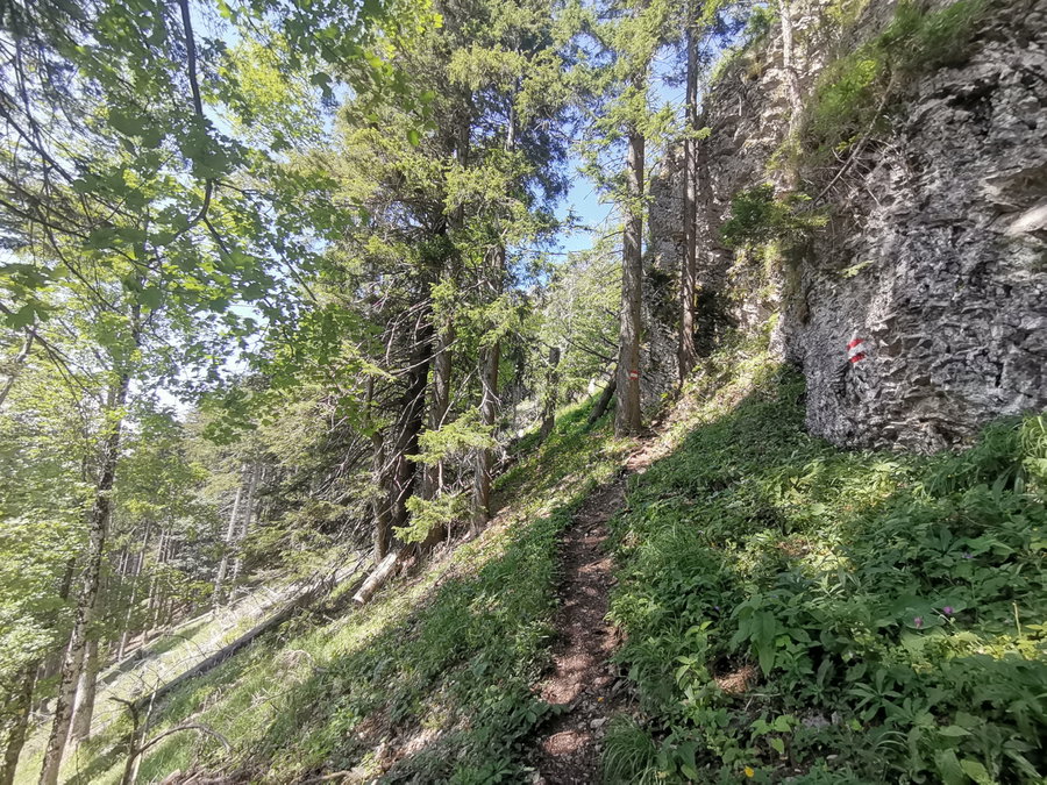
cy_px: 392
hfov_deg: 91.0
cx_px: 524
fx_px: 514
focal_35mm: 17
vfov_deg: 74.7
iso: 50
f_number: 2.4
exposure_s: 1/230
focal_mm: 1.78
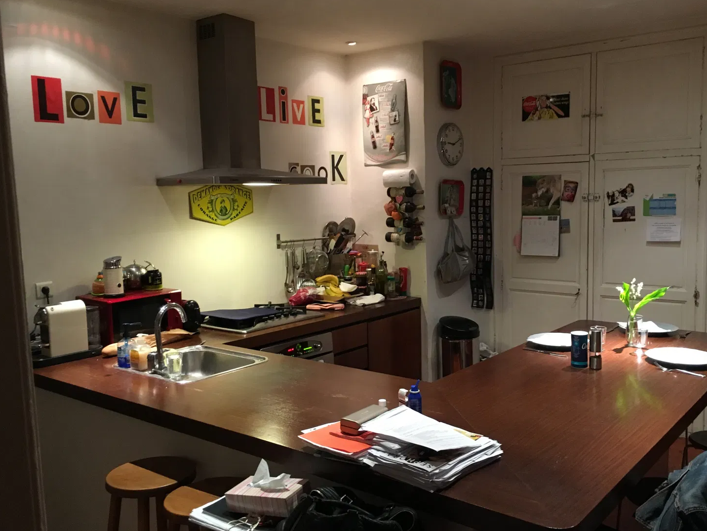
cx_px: 380
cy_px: 263
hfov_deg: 56.7
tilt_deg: -4.8
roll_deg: +2.2
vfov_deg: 44.2
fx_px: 654
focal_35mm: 32
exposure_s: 1/20
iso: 200
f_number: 2.2
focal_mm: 4.15
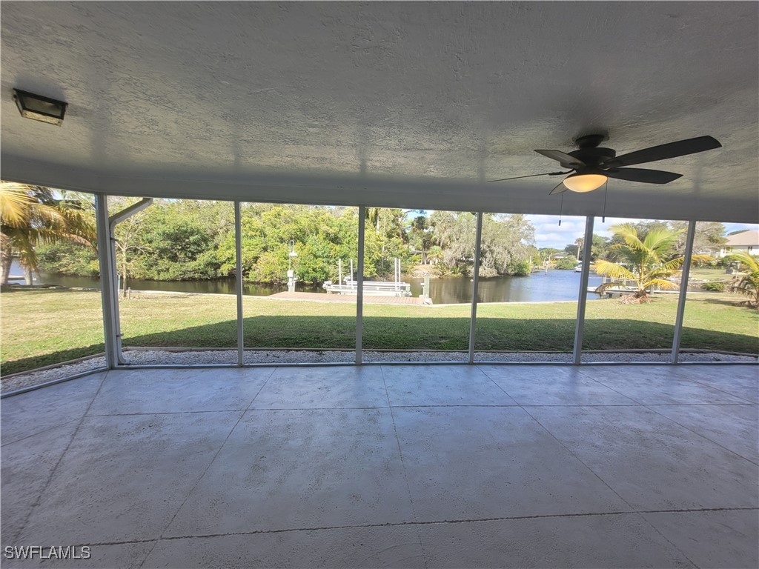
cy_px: 284
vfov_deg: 89.9
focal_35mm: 13
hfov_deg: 106.2
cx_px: 380
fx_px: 285
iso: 40
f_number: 2.2
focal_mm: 1.74
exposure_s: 1/155
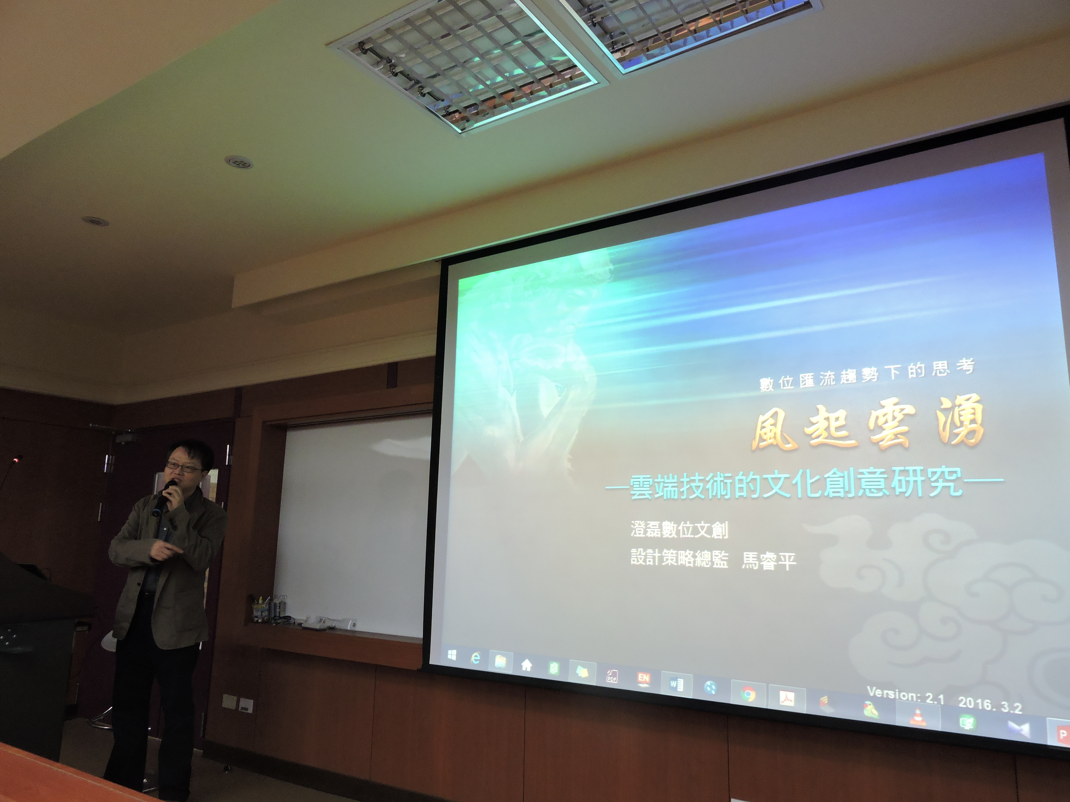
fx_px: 742
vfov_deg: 56.8
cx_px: 535
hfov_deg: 71.6
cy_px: 401
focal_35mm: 24
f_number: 3.3
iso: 400
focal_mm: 4.3
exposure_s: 1/13
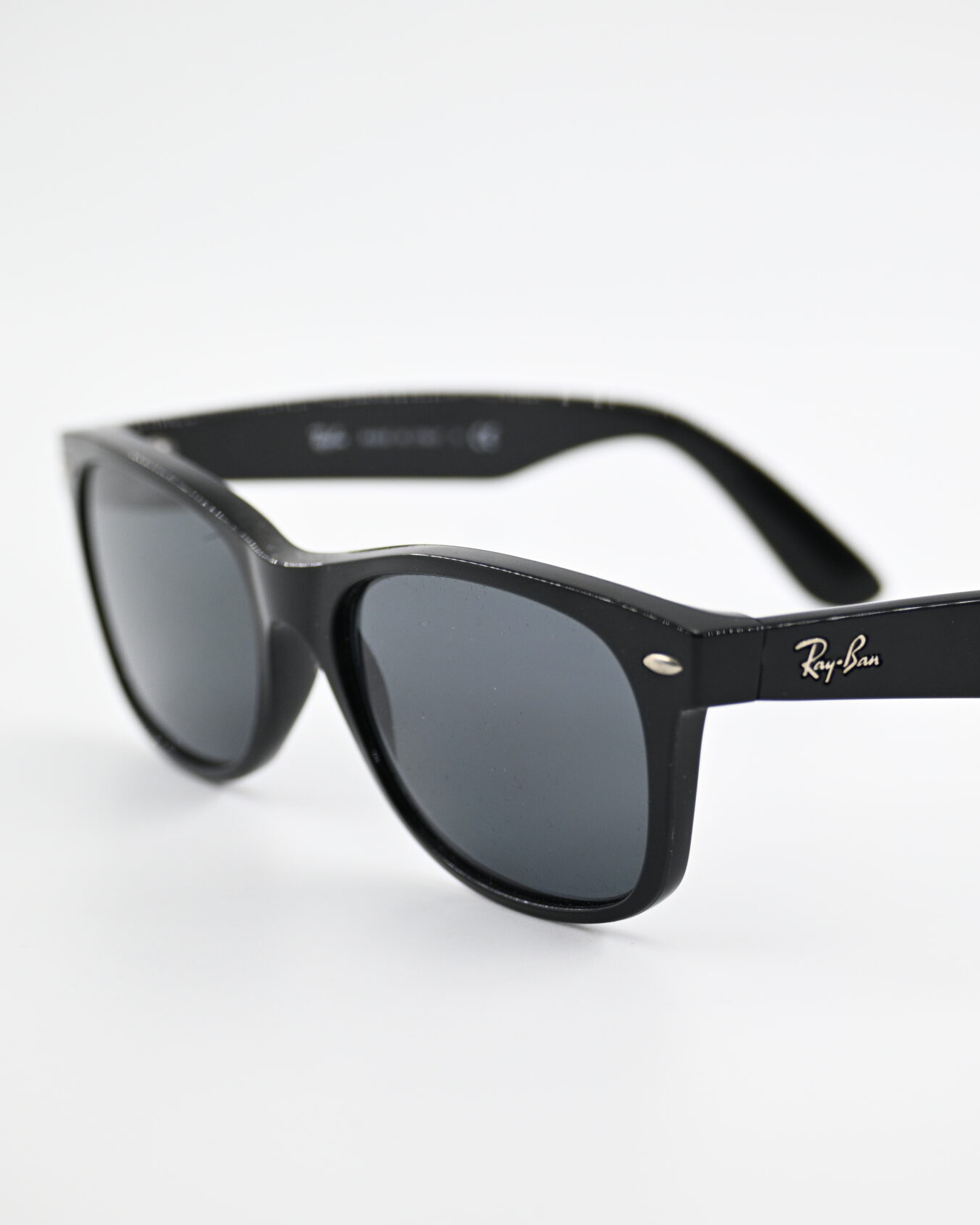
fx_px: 4086
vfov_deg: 17.0
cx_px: 700
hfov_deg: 13.6
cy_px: 611
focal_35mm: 113
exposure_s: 1/400
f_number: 4.5
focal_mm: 53
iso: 400
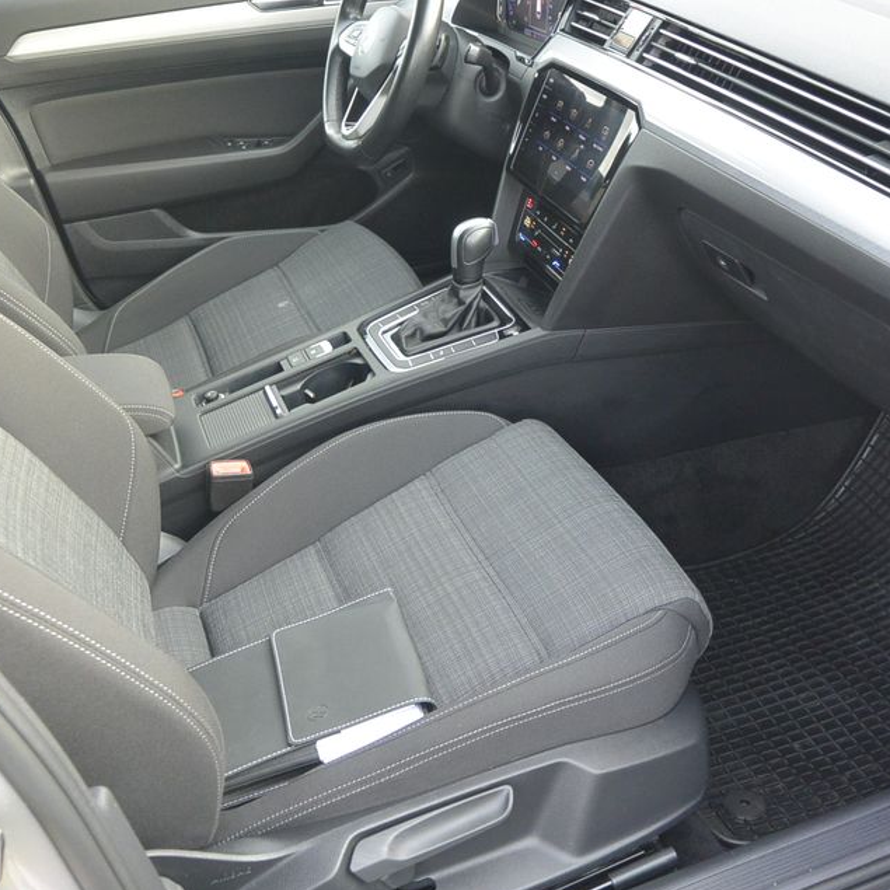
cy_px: 445
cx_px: 475
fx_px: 1076
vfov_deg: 44.9
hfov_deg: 44.9
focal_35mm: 37
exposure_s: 1/100
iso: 400
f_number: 3.5
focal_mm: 10
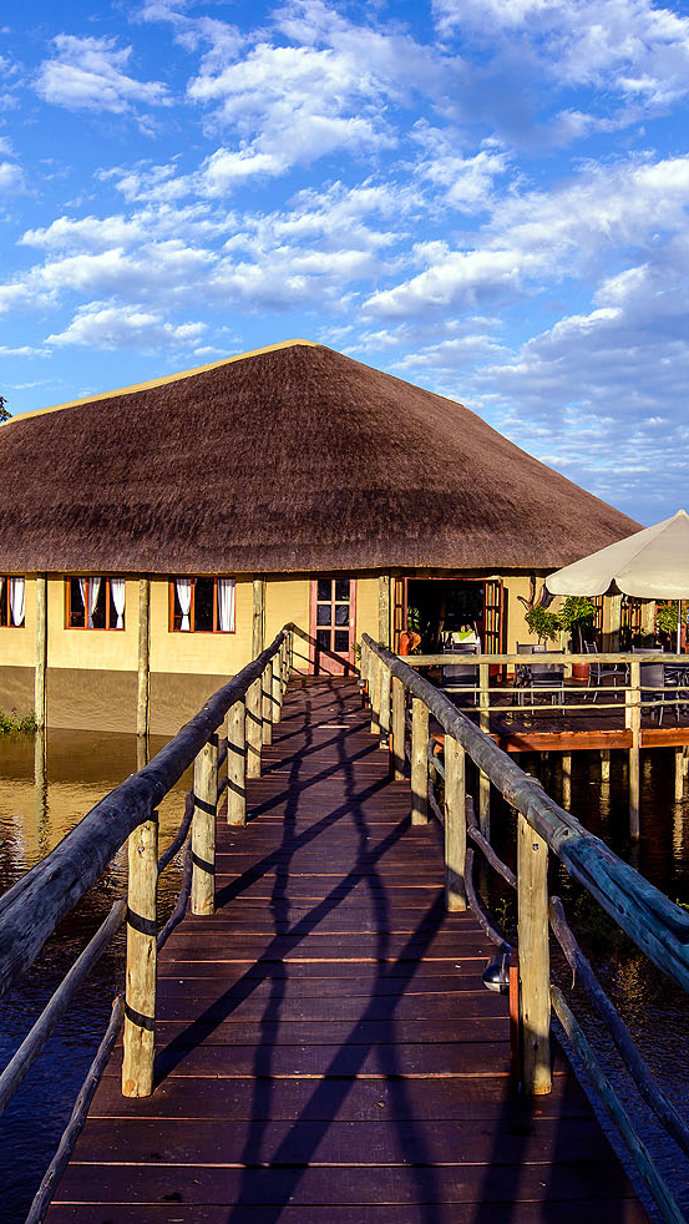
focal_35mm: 32
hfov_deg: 36.6
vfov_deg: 61.0
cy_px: 616
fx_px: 1038
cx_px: 400
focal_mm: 20
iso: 200
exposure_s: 1/500
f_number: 7.1
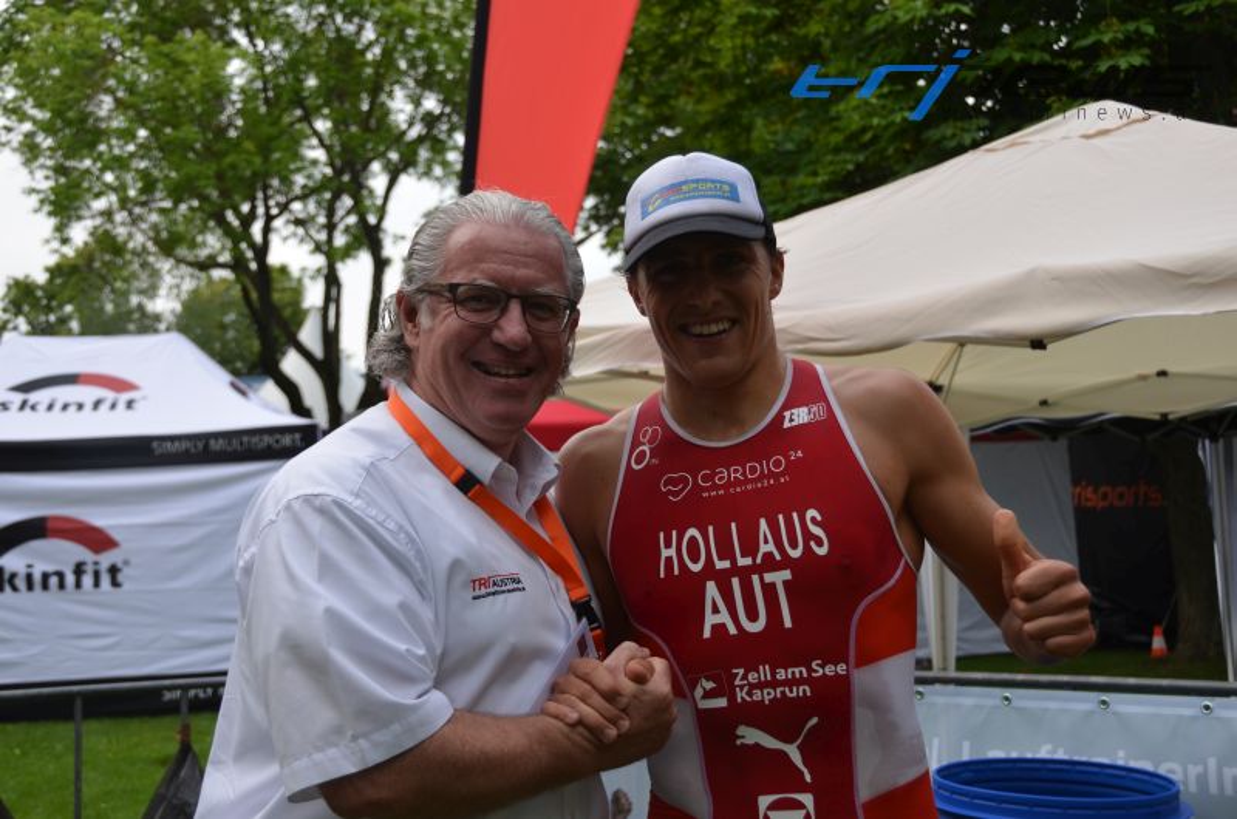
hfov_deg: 41.2
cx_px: 618
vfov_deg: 28.0
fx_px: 1646
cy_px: 410
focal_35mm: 48
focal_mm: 32
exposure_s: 1/250
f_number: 5
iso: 100
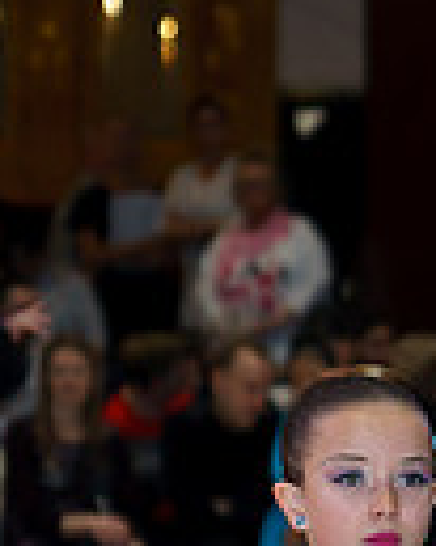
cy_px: 649
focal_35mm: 477
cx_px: 507
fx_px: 7703
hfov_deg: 3.2
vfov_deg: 4.1
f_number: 2.8
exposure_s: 1/160
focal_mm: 70
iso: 400
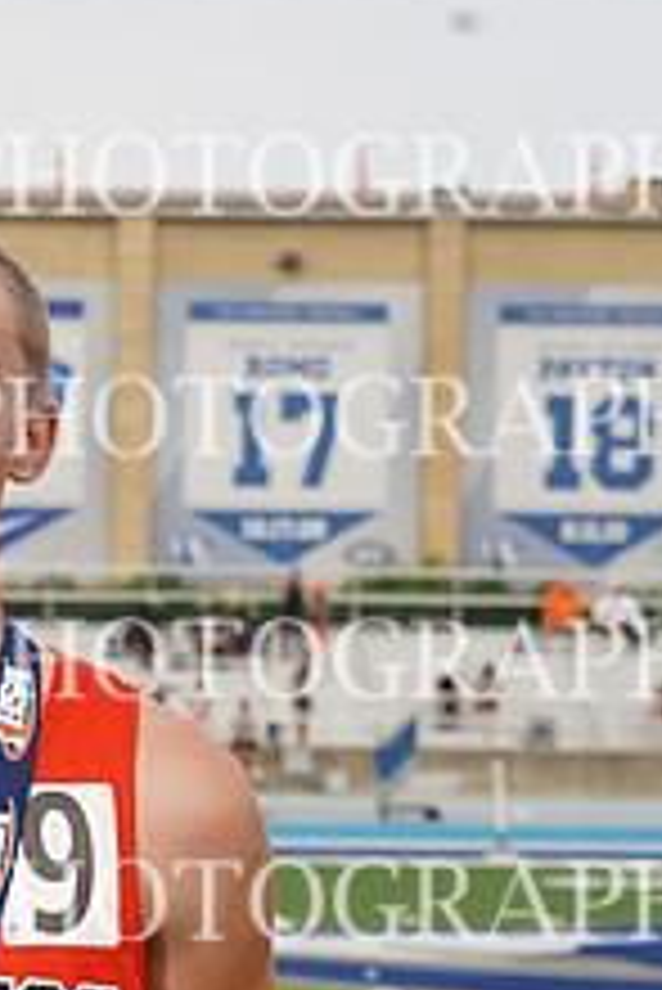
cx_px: -88
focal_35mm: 171
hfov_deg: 8.0
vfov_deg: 11.9
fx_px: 4709
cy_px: 1022
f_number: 8
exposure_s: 1/160
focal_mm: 65
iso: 100
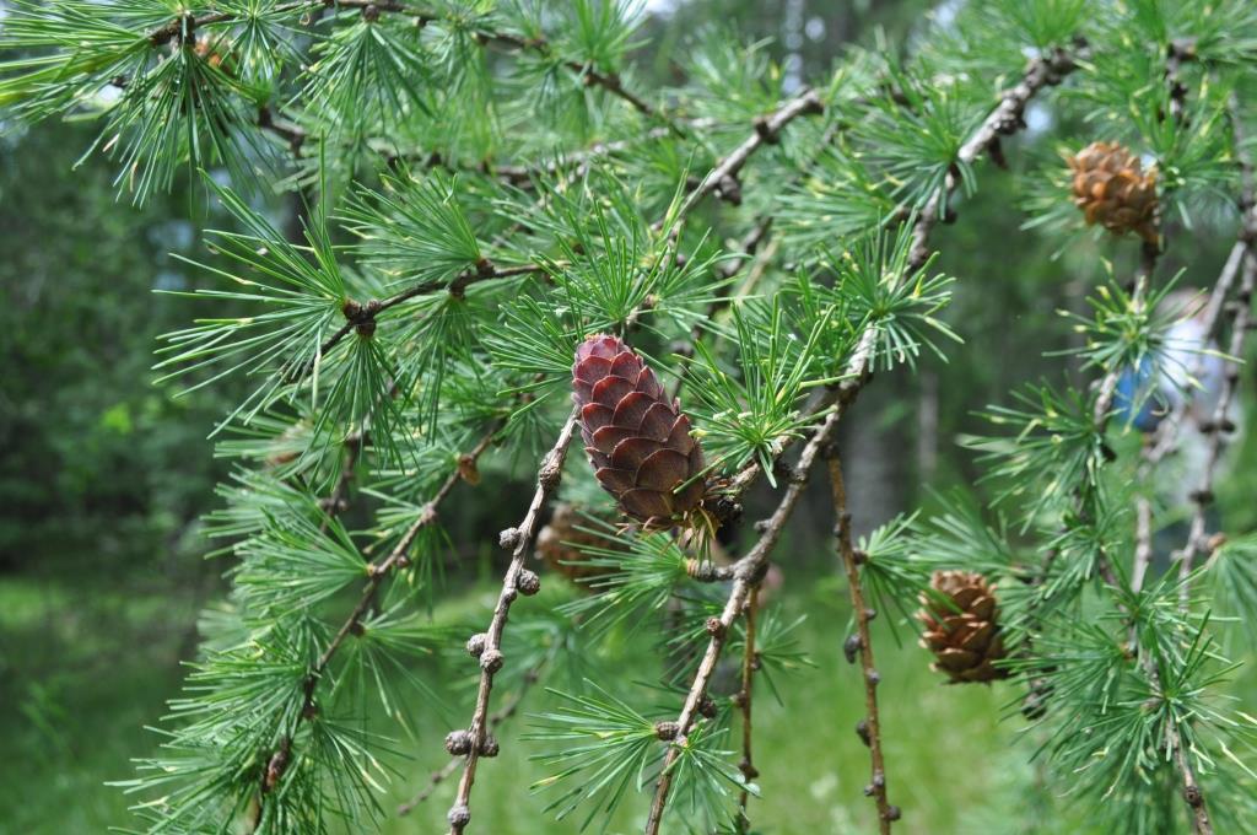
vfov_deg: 39.9
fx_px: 1151
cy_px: 418
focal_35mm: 33
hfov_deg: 57.3
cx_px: 628
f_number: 8
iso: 200
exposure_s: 1/125
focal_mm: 22
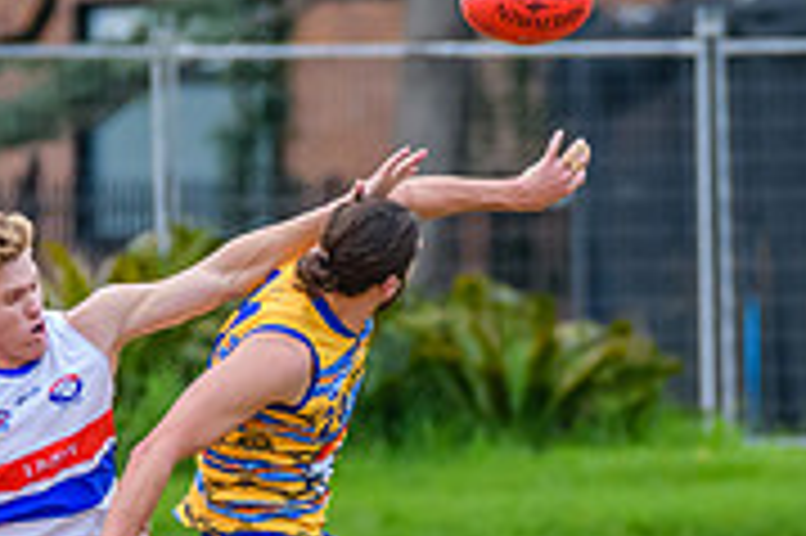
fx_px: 36885
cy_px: 405
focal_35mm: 1649
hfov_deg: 1.3
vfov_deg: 0.8
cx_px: 467
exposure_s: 1/1600
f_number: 6
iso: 3200
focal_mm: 360
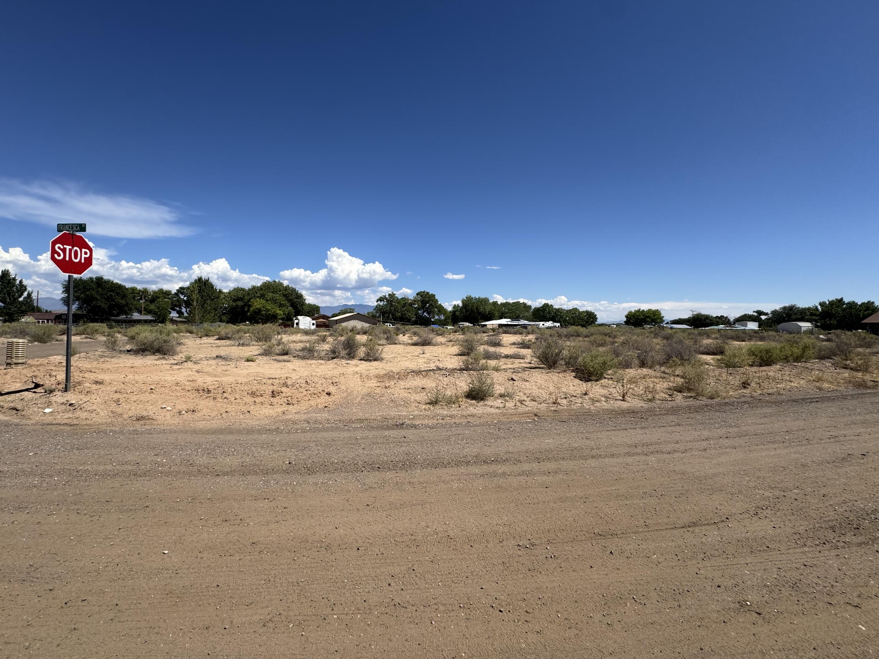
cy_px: 325
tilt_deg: -1.1
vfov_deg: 81.7
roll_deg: -0.9
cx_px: 409
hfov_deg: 98.0
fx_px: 381
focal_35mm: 15
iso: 50
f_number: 2.2
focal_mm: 2.22
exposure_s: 1/3106
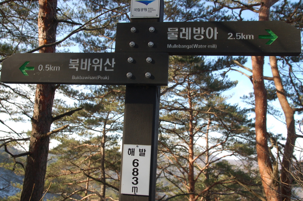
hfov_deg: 53.2
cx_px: 152
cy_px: 100
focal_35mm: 36
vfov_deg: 36.7
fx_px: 302
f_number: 7.1
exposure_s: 1/200
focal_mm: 24
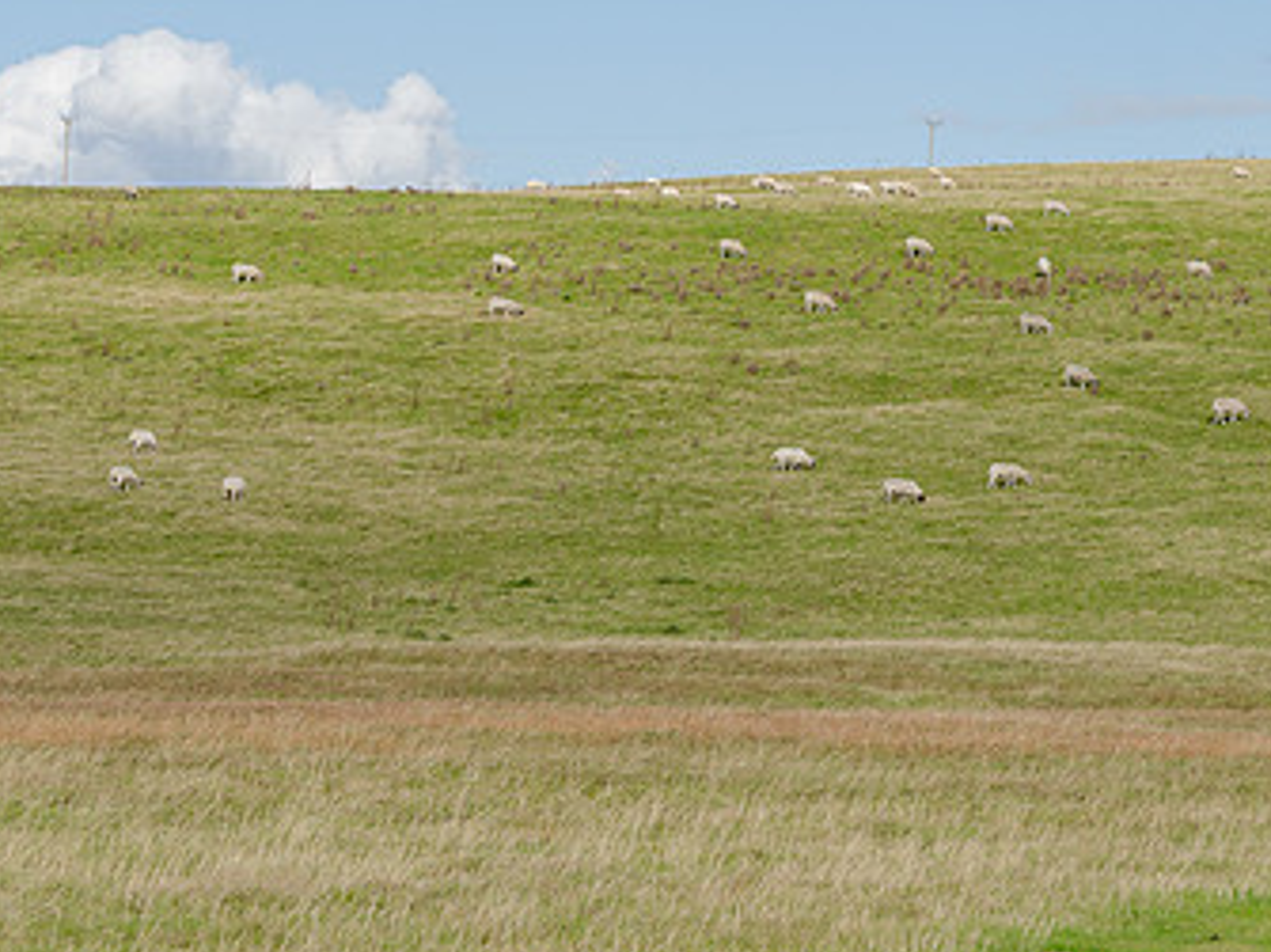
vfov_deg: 10.8
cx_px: 1021
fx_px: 5028
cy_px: 338
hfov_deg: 14.3
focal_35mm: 137
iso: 160
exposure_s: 1/500
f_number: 8
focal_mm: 55
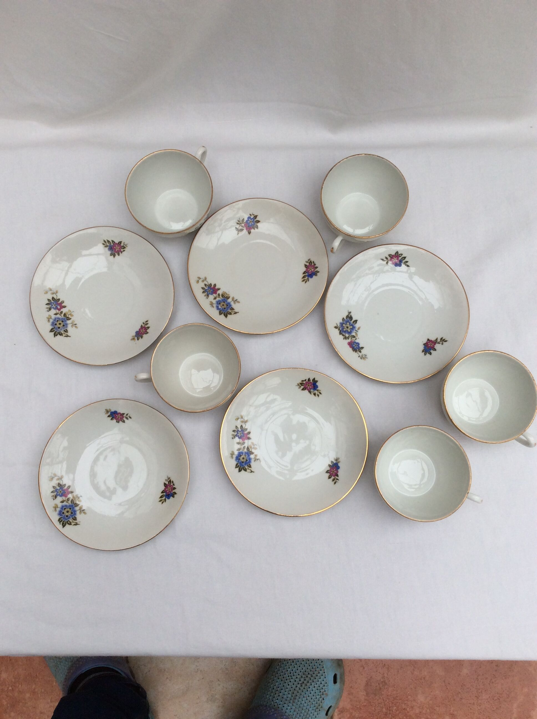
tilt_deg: -80.6
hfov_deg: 44.1
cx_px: 268
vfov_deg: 56.9
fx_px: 664
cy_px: 360
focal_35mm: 32
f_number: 2.4
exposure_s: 1/180
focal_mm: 3.3
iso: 32
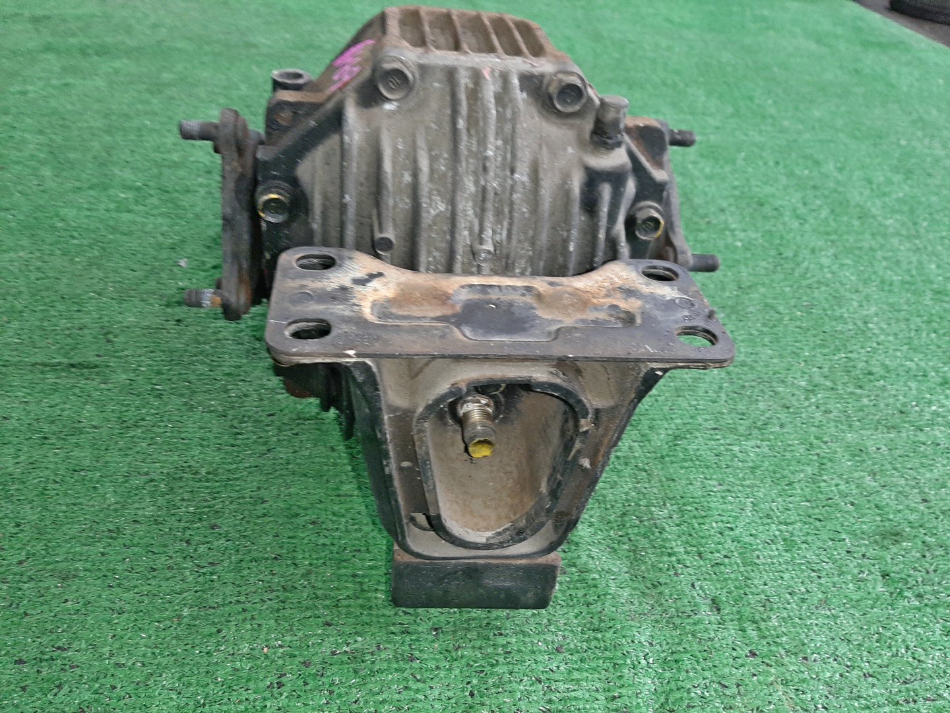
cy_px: 356
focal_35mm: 26
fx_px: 714
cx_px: 475
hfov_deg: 67.3
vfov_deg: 53.1
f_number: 1.7
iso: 239
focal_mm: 3.93
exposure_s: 1/50
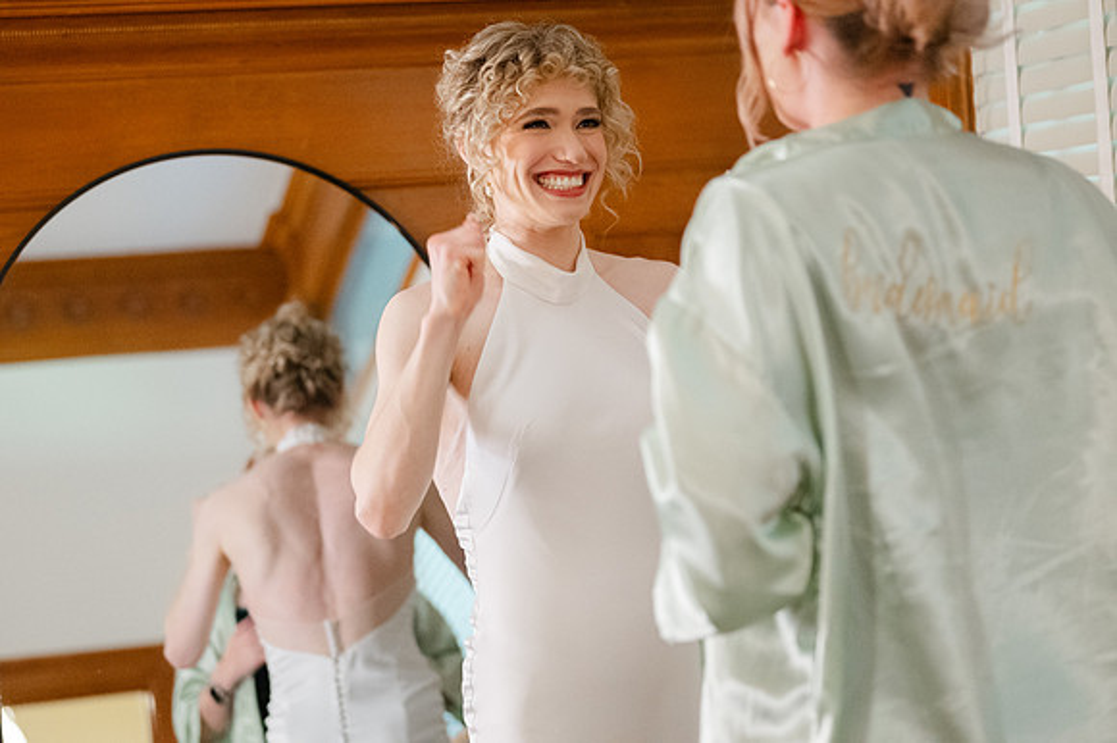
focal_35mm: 75
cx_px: 558
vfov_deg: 18.2
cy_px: 372
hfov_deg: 27.0
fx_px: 2326
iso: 1600
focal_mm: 50
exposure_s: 1/125
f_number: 1.8
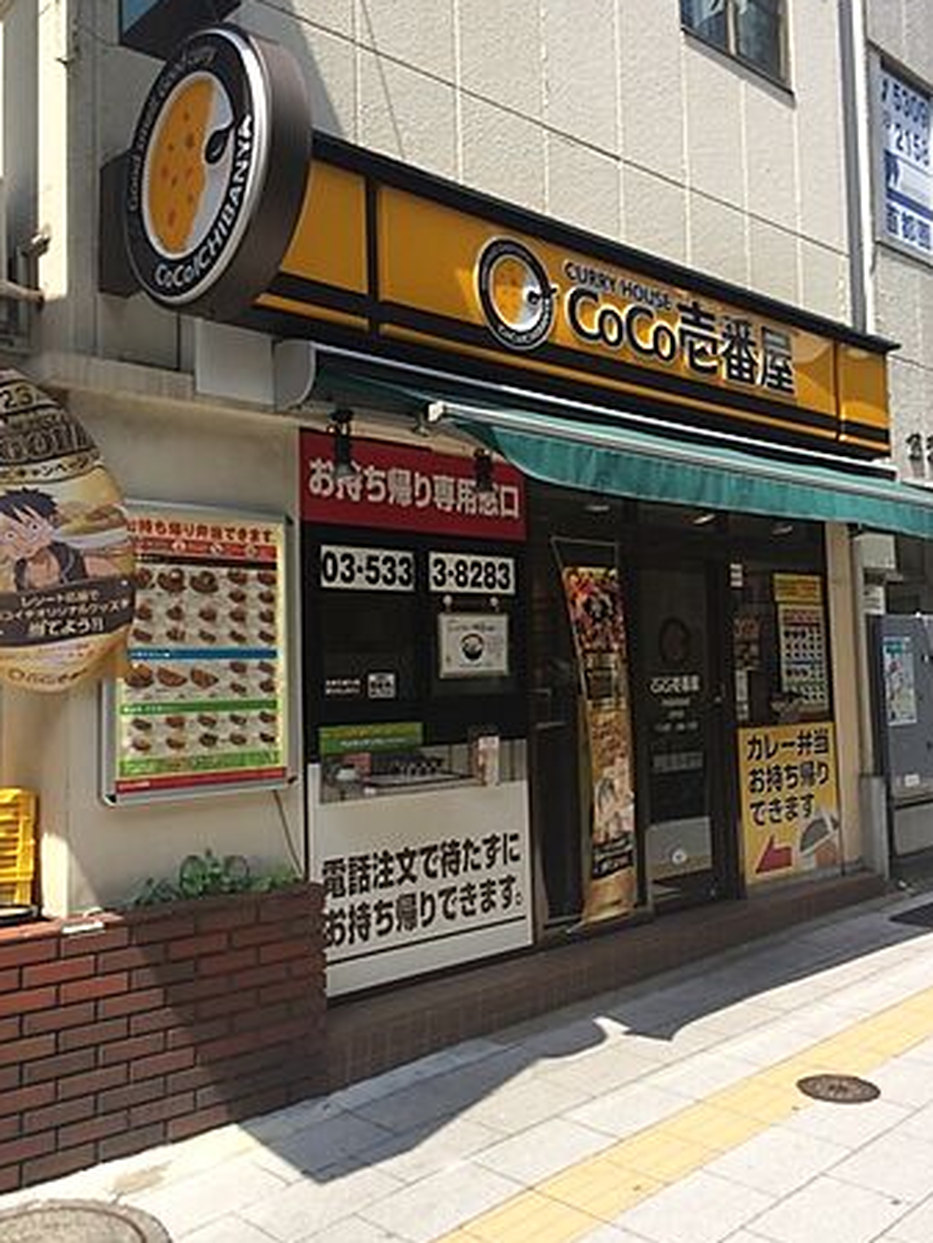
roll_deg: +2.7
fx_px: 1114
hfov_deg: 45.5
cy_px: 590
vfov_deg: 58.3
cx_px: 471
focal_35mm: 31
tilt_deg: +3.0
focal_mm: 4.15
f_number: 2.2
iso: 32
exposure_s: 1/1397
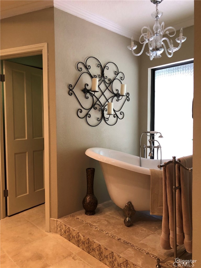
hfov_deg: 49.8
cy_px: 134
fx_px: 217
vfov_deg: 63.4
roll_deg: +0.3
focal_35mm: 28
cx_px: 100
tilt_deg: -2.4
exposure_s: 1/15
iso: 50
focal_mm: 4
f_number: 1.8
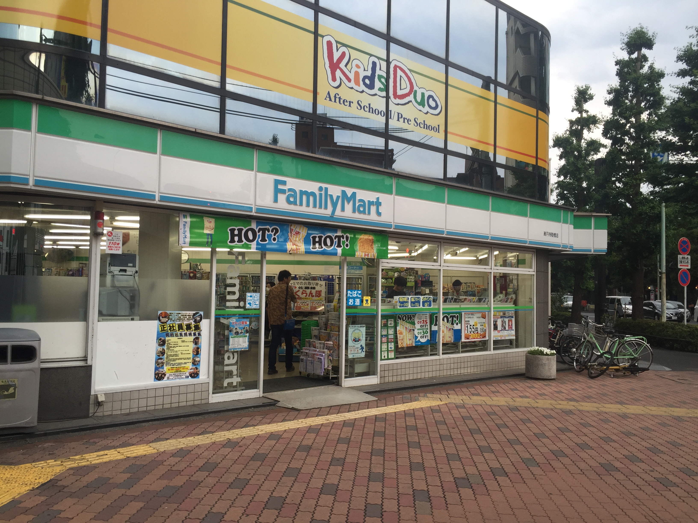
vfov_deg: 48.2
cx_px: 349
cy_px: 262
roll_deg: -0.8
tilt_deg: +2.8
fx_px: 585
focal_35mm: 29
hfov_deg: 61.7
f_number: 2.2
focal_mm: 4.15
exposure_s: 1/120
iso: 32
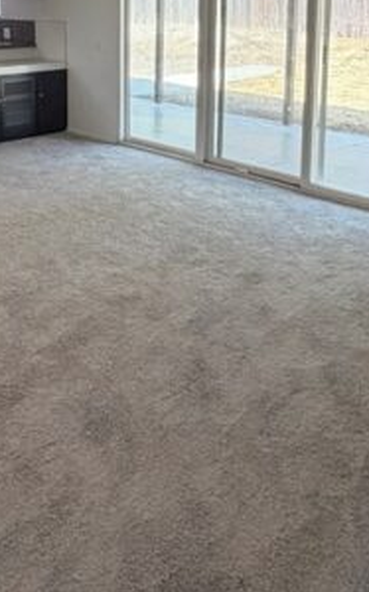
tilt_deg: -5.3
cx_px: 116
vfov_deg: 46.7
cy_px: 63
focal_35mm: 38
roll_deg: +0.3
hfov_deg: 33.2
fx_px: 613
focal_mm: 2.22
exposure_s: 1/121
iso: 250
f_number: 2.2
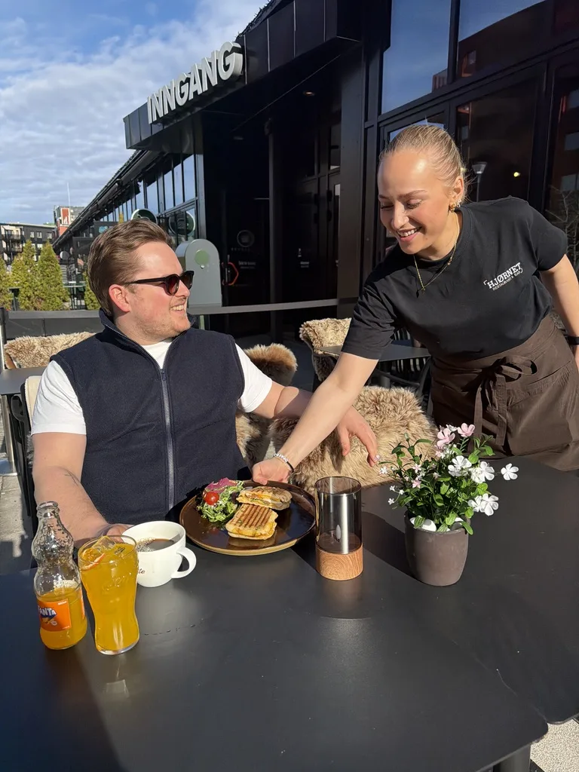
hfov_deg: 56.8
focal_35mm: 24
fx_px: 535
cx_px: 290
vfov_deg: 71.6
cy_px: 386
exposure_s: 1/22727
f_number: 1.78
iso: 320
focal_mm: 6.76
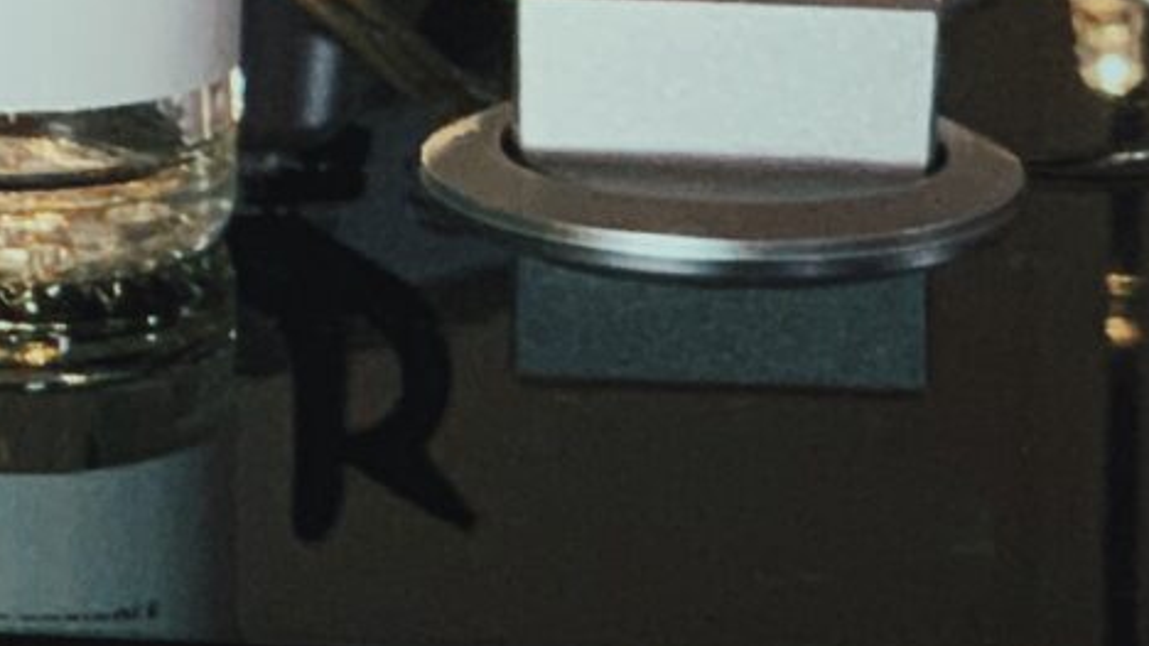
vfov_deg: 3.9
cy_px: -614
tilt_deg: -9.8
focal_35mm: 310
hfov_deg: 6.8
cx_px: -1068
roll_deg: -0.2
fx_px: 9443
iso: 500
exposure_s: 1/52
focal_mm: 6
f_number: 2.4
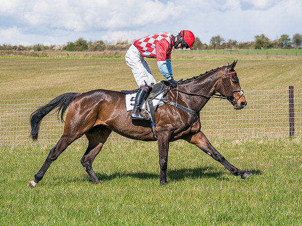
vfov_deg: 11.8
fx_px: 1099
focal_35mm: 126
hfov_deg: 15.6
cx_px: 145
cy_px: 105
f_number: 4
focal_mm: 90
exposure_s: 1/2000
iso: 200
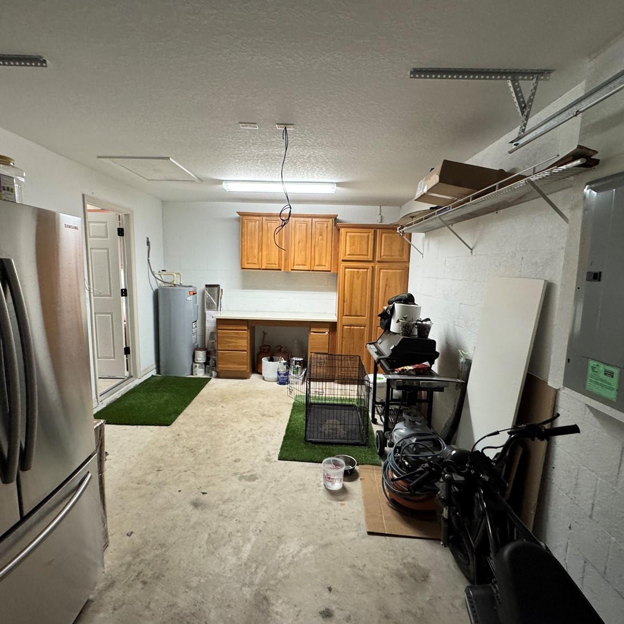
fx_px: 347
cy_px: 315
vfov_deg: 84.0
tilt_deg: -5.4
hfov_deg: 84.0
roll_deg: +0.1
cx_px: 309
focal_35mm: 17
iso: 250
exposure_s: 1/50
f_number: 2.2
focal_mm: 2.22
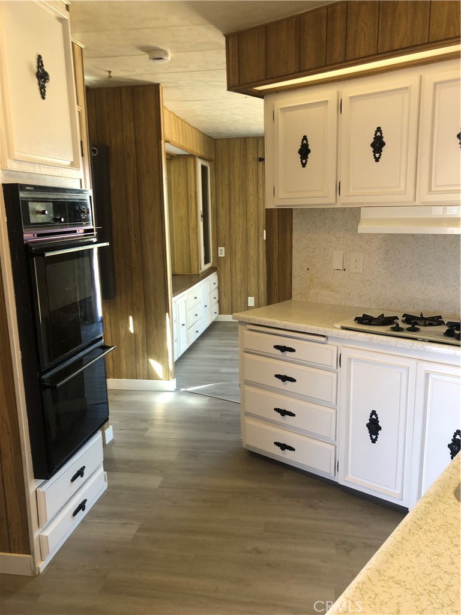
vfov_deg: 63.4
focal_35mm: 28
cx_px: 230
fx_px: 497
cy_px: 308
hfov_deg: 49.7
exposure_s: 1/24
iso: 40
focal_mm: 4
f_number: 1.8
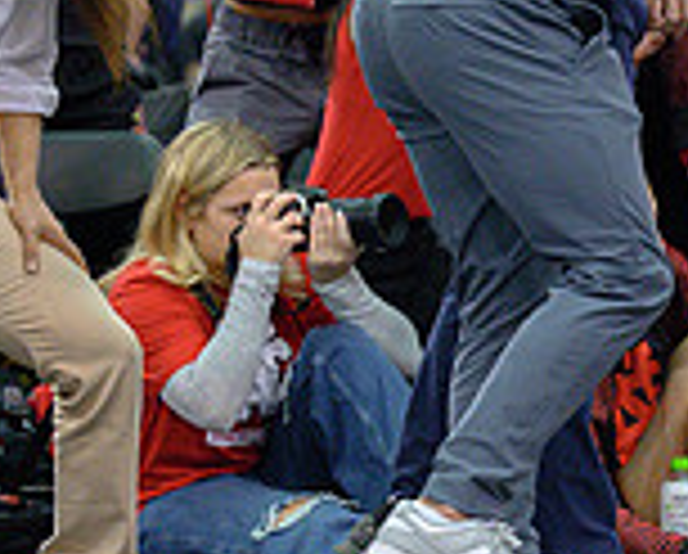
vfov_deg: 4.5
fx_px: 6977
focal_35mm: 342
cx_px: 773
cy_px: 71
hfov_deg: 5.6
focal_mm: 86
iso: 4000
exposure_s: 1/800
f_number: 2.8
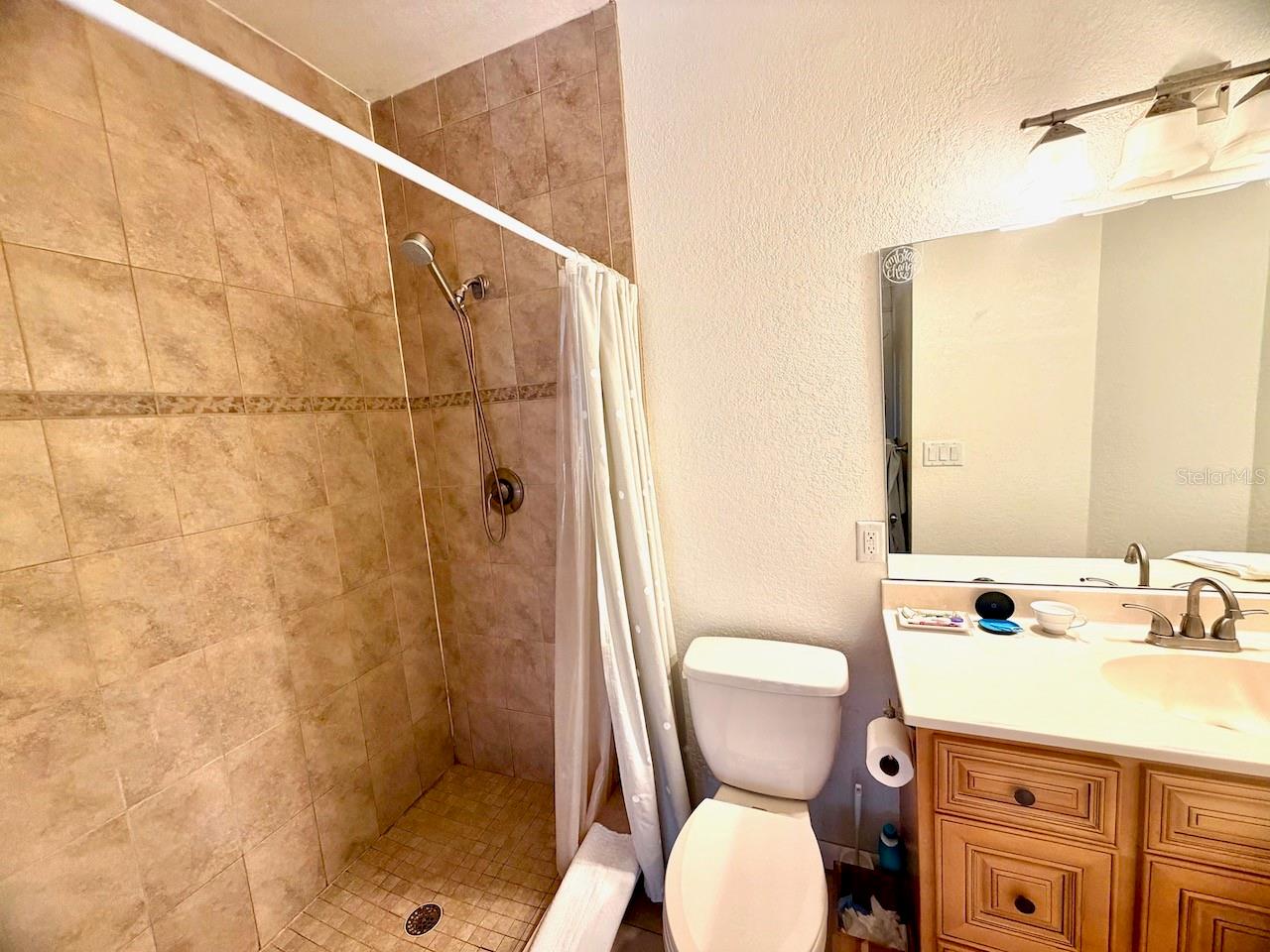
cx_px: 635
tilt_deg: -6.6
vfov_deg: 85.7
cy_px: 476
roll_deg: +5.2
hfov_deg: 102.1
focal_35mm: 14
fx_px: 514
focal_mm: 2.22
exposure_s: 1/60
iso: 200
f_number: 2.2
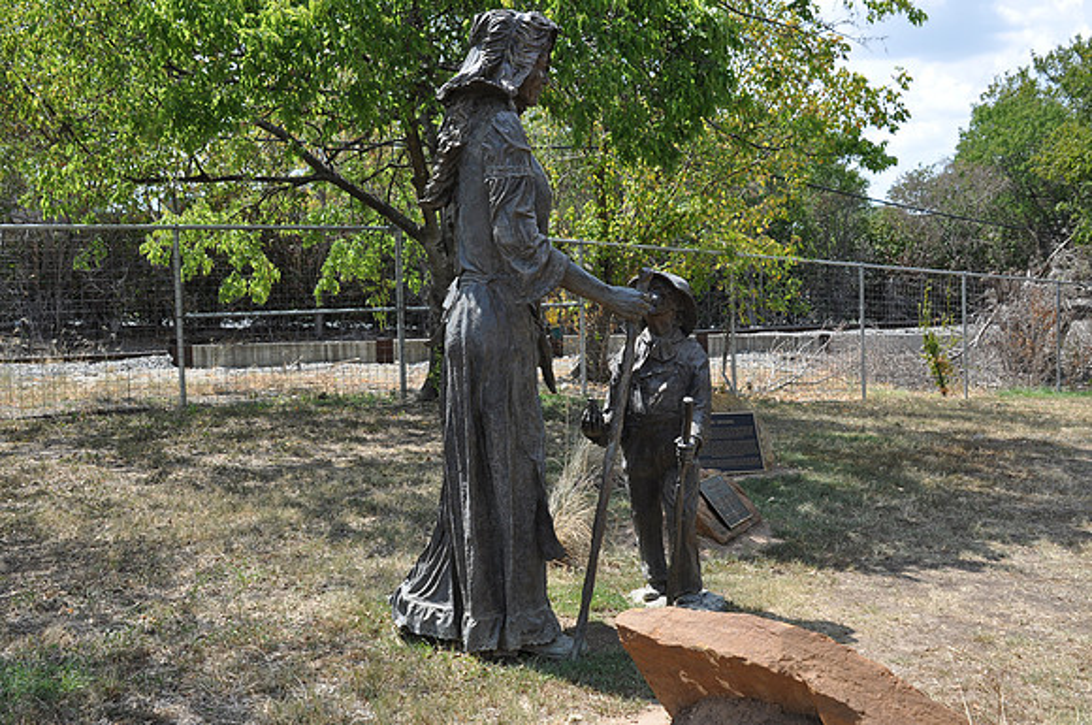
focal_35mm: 36
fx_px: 1090
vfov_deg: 36.8
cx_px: 546
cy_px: 362
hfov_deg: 53.2
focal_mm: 24
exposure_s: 1/160
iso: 200
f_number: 6.3
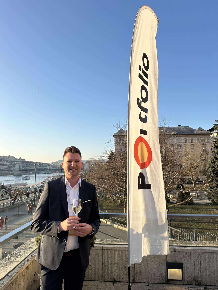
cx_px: 109
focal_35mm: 24
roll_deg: -0.3
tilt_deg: +6.0
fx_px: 202
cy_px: 145
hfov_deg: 56.8
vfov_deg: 71.6
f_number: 1.78
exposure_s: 1/2070
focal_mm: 6.86
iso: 80
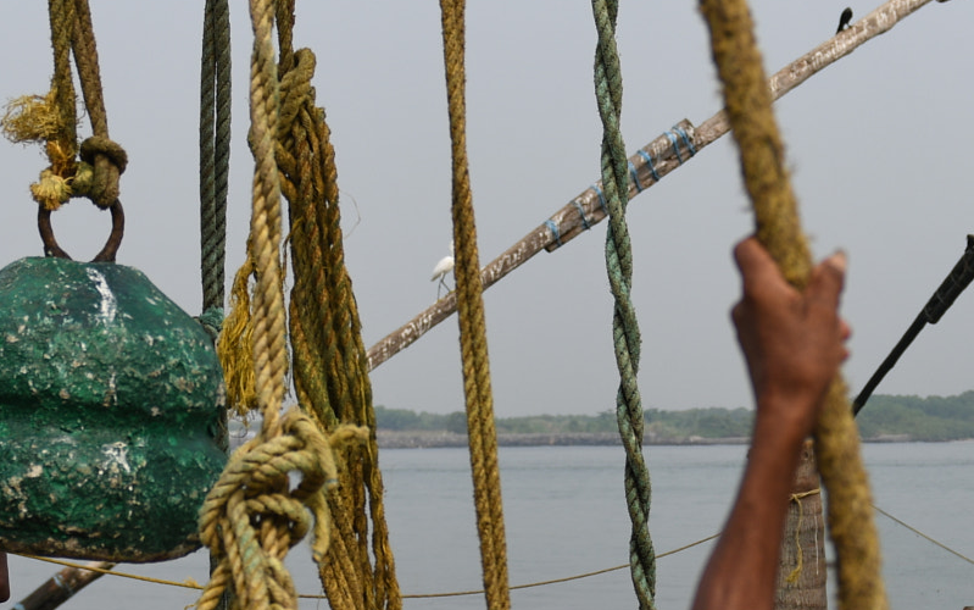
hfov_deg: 21.8
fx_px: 2496
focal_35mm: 94
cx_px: 798
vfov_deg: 13.8
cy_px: 580
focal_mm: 24
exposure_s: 1/2500
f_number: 2.8
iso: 100
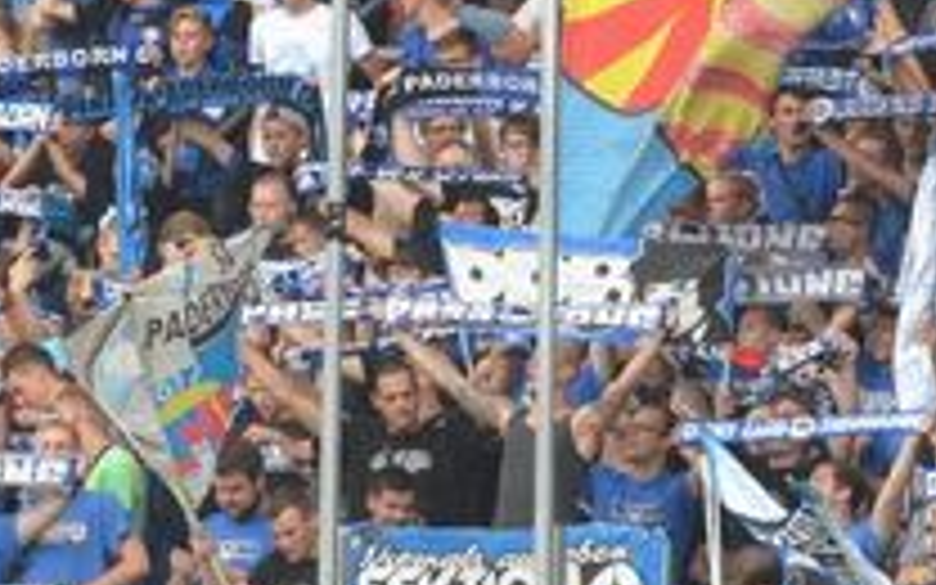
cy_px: 356
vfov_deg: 2.3
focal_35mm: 566
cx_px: 1125
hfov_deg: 3.7
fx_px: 14448
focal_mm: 135
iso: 2000
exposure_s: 1/1600
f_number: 5.6
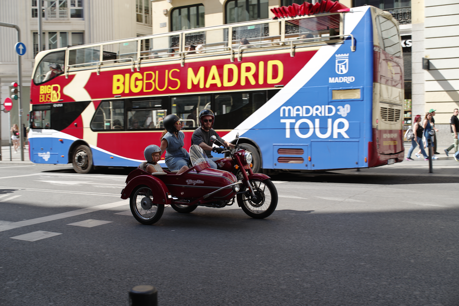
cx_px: 230
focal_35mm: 43
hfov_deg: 45.4
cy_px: 153
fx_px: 548
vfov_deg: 31.2
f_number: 8
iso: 100
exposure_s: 1/125
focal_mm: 43
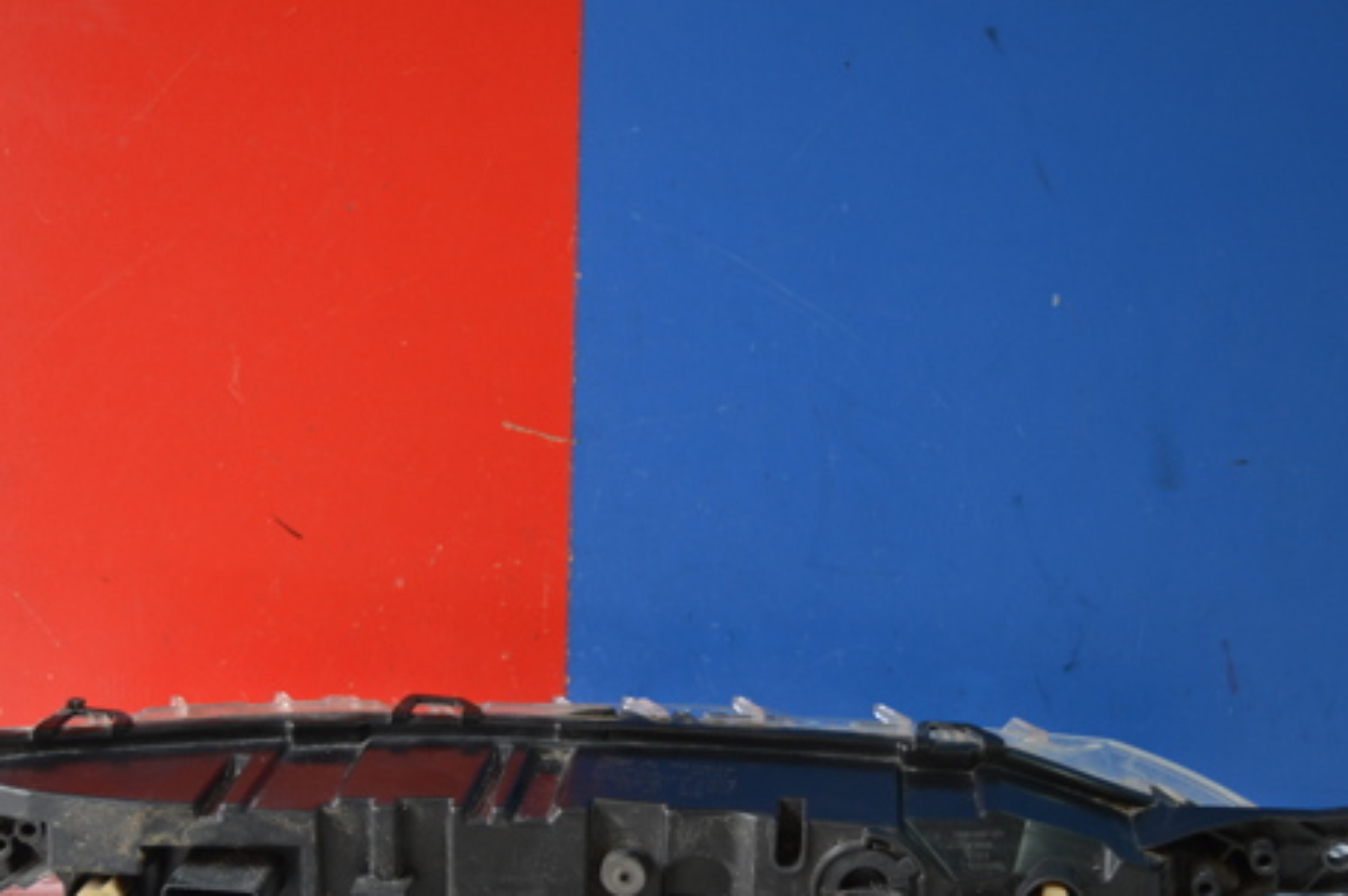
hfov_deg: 36.2
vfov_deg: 24.4
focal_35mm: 55
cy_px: 614
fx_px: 2058
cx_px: 621
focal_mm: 26
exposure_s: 1/60
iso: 400
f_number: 4
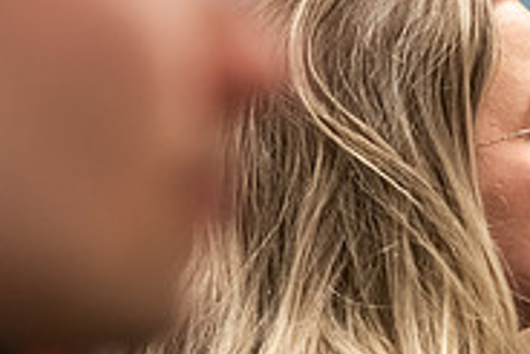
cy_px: 341
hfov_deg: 5.4
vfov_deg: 3.6
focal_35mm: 378
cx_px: 562
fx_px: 5569
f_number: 2.8
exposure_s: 1/200
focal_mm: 120
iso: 2000
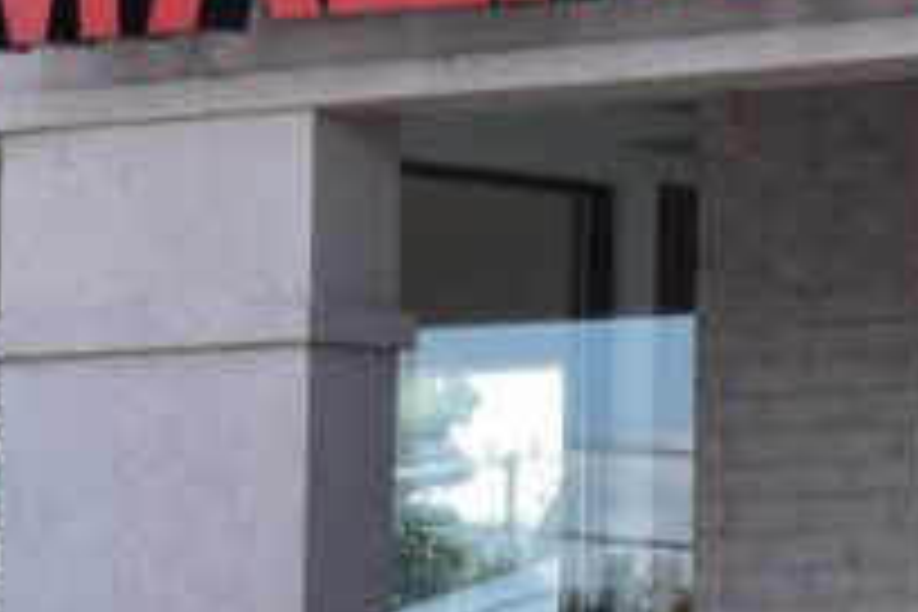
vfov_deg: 4.5
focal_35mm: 301
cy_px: 1192
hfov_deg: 6.8
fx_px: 7675
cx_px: 256
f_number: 10
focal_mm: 40
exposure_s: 1/320
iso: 400
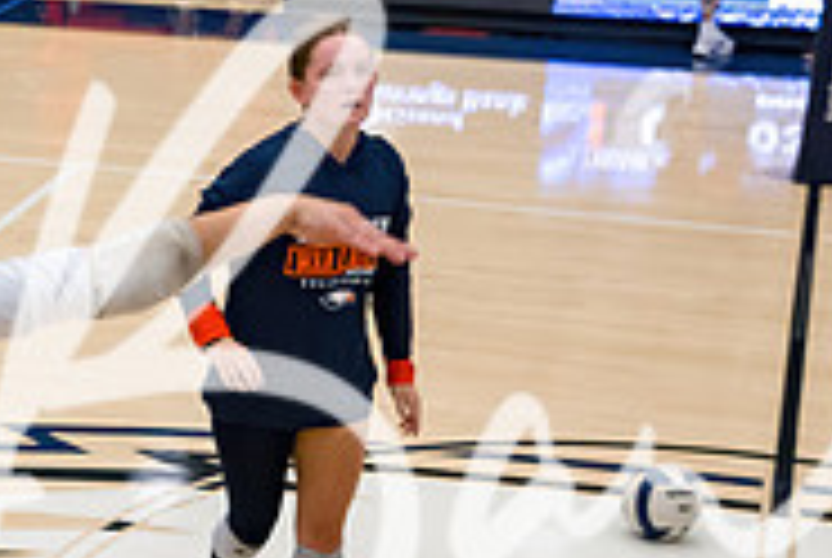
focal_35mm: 108
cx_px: -323
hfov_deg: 17.4
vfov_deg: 12.7
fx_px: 2500
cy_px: 419
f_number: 2.8
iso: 2000
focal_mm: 26
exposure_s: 1/1000
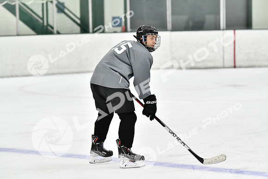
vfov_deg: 7.0
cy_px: 90
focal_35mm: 195
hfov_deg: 10.5
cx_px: 134
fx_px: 1452
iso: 5000
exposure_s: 1/1250
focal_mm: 130
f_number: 2.8
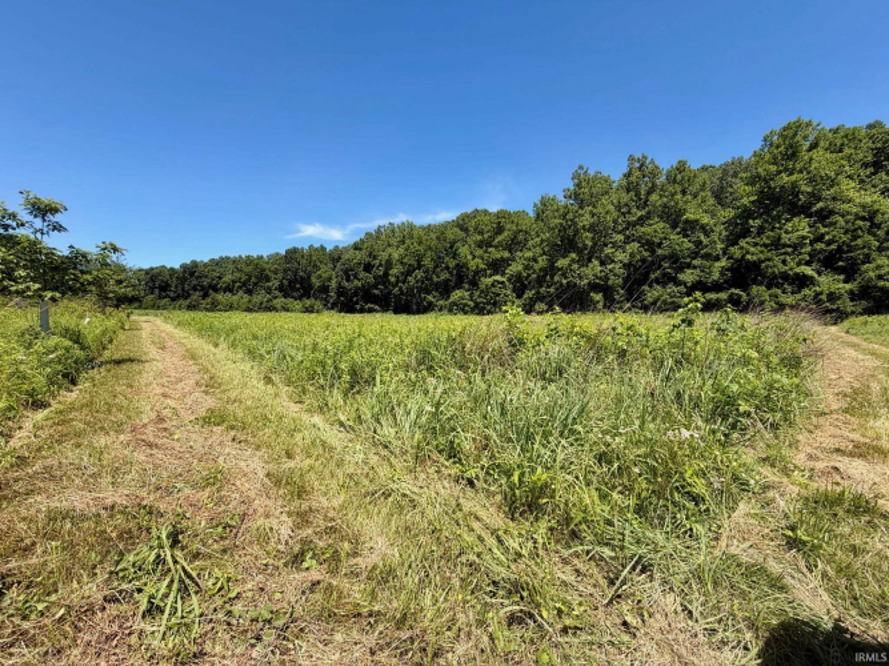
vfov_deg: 85.7
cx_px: 444
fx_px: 359
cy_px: 333
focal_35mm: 14
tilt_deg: -3.1
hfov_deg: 102.1
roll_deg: -0.3
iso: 25
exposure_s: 1/770
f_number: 2.2
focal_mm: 2.22
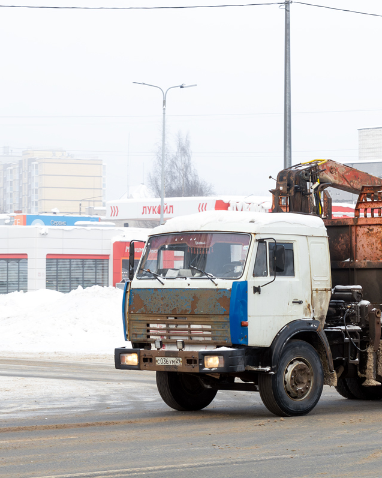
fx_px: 1499
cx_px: 326
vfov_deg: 18.1
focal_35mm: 106
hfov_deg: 14.4
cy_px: 239
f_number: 7.1
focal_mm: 50
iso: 400
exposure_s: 1/320
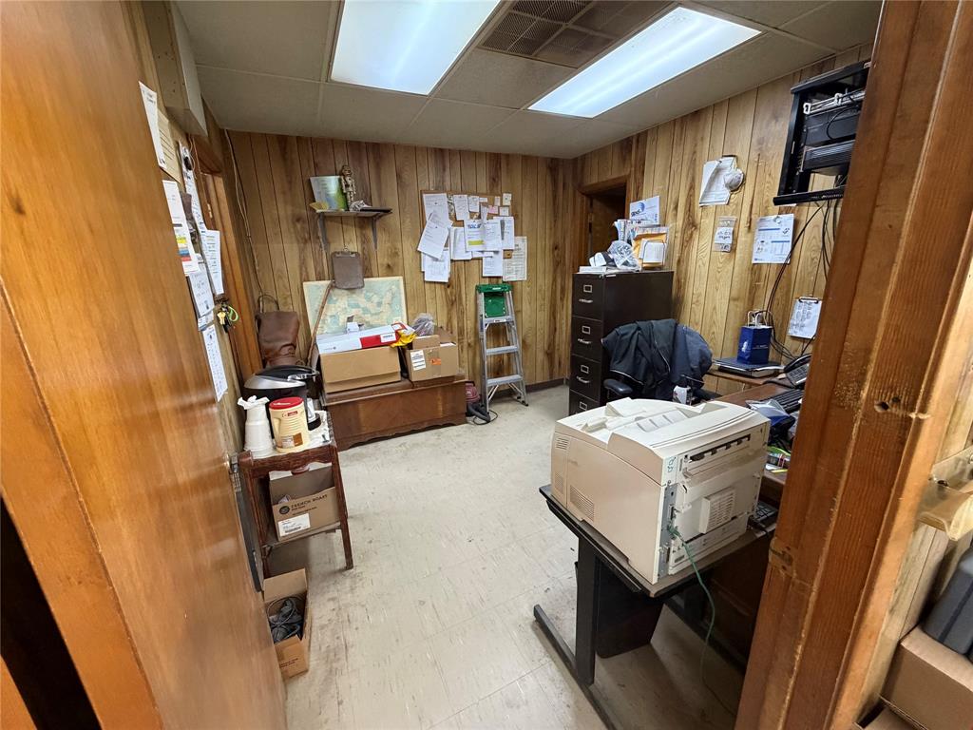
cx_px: 486
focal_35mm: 14
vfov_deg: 85.7
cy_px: 365
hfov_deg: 102.1
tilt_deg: -15.8
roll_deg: +1.6
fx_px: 394
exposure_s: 1/60
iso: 500
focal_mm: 2.22
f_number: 2.2
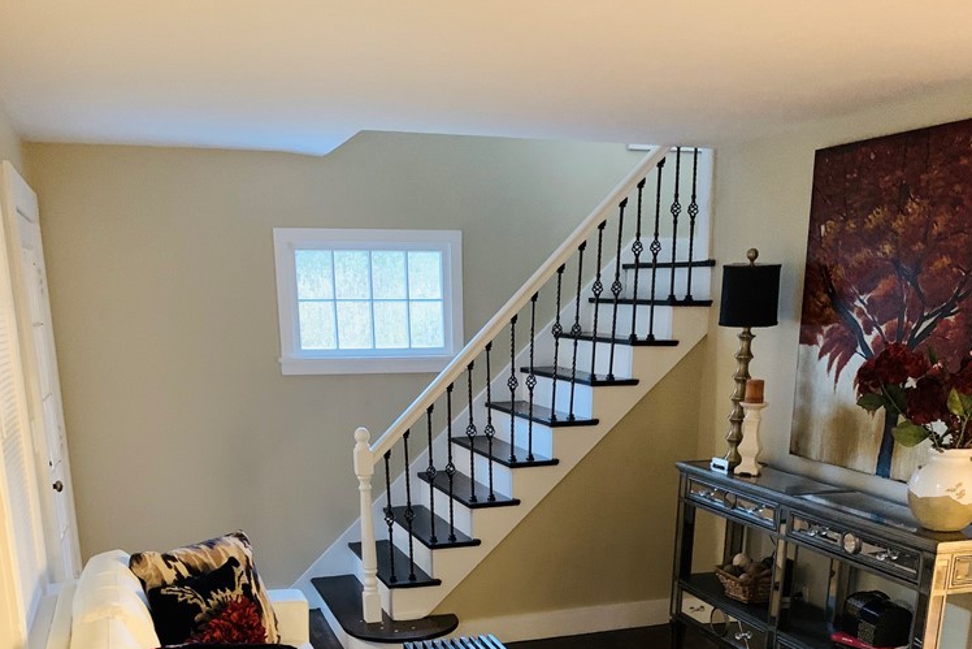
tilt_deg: -17.1
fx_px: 999
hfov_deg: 51.9
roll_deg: +0.0
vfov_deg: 33.4
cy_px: 622
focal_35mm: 37
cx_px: 490
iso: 800
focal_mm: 4.25
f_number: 1.8
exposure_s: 1/30
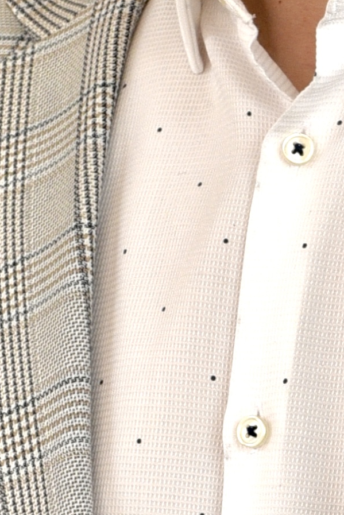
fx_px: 5812
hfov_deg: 3.4
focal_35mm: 406
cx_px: 379
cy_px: 134
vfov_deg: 5.1
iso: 450
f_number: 9
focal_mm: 66
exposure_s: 1/125
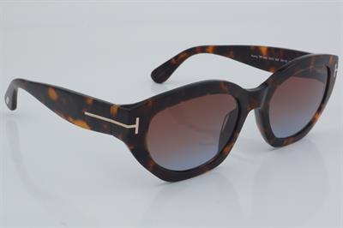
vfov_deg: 18.2
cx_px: 172
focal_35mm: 75
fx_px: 714
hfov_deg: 27.0
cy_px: 114
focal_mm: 50
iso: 100
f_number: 32
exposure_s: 1/4
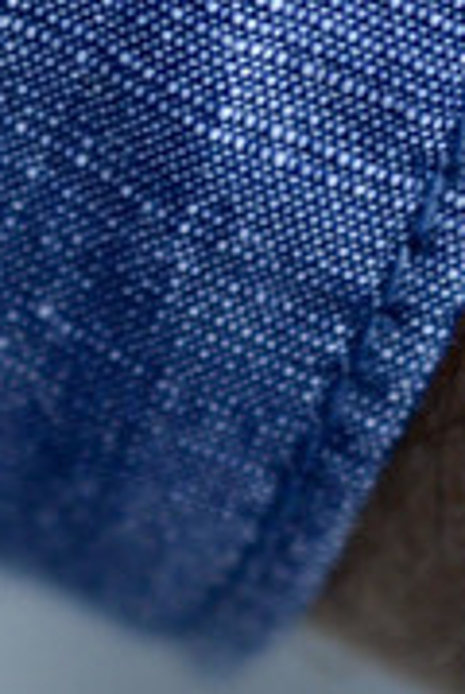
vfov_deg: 5.1
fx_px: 7758
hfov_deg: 3.3
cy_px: 109
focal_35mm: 402
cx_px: 1490
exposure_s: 1/125
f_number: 5.6
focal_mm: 40
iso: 360
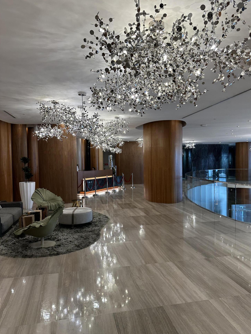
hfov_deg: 54.9
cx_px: 130
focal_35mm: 25
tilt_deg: -1.3
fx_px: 242
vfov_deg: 69.4
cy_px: 168
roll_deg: +0.7
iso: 160
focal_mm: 6.86
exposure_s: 1/120
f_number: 1.78
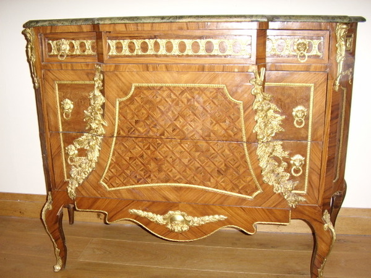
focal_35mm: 30
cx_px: 186
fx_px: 322
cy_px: 139
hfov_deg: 60.0
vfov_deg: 46.8
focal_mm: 5.8
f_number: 2.9
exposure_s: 1/30
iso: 183
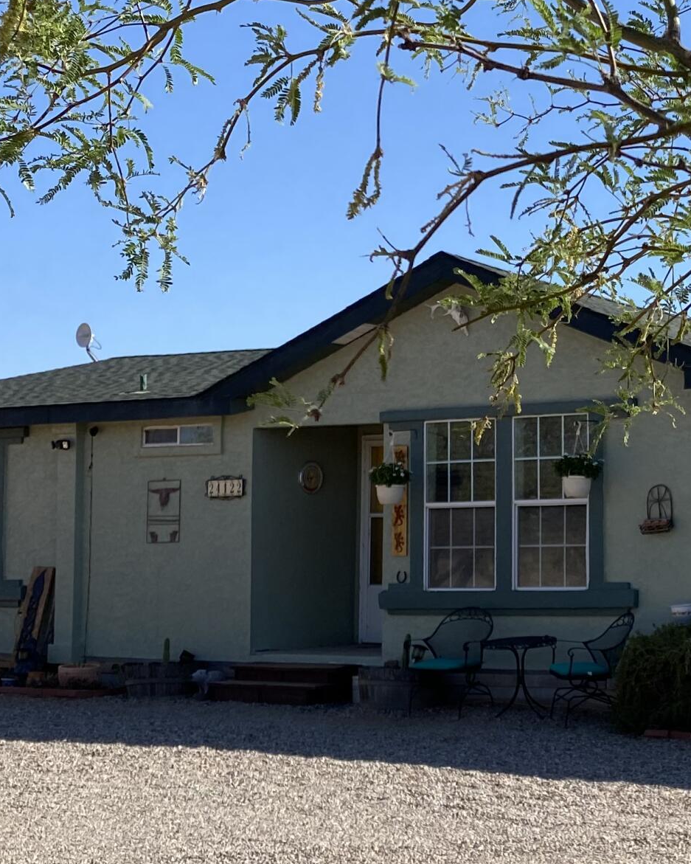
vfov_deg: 29.1
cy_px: 492
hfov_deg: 22.3
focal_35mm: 65
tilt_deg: +3.8
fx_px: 1661
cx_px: 737
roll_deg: +0.1
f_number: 1.8
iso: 32
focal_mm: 4.25
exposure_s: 1/2105
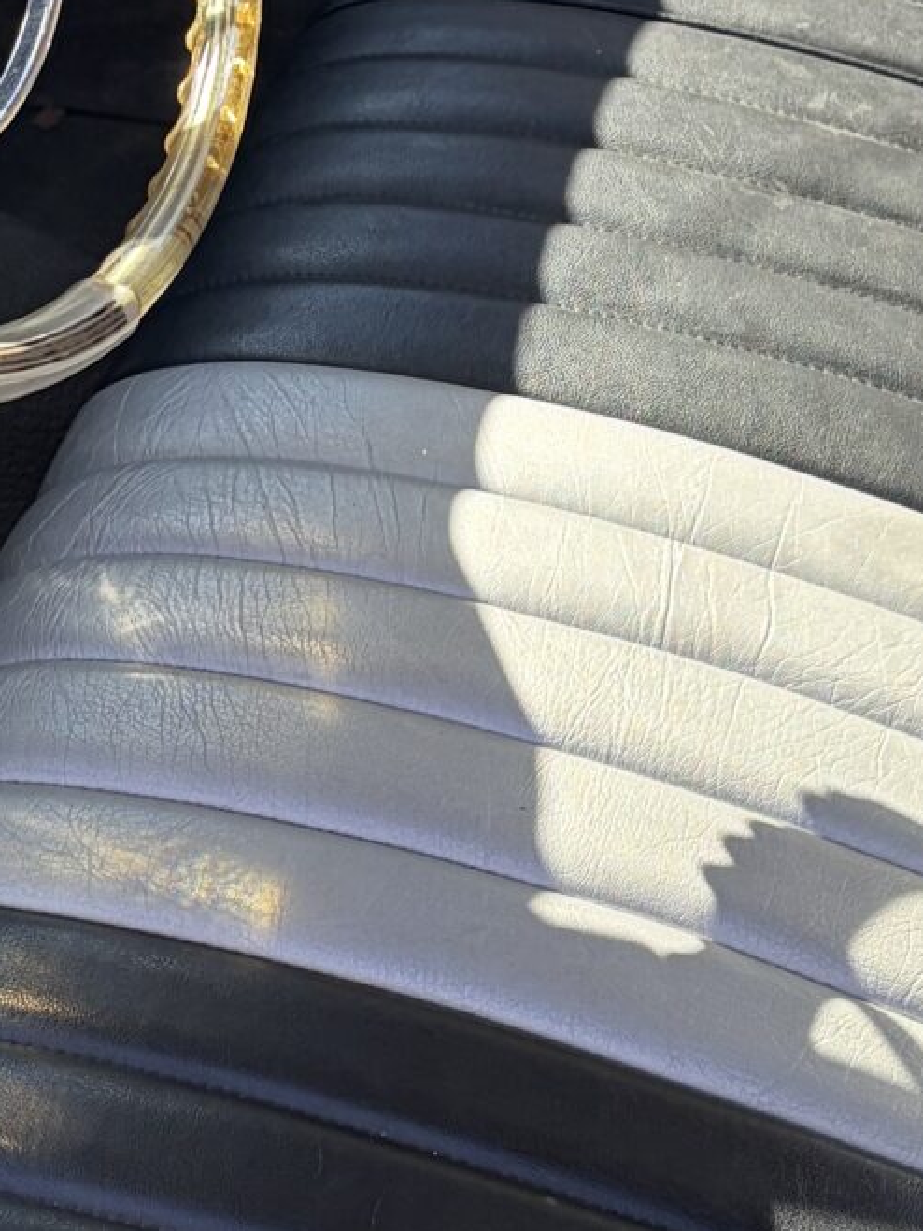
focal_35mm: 101
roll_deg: +5.0
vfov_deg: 19.4
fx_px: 3592
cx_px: 293
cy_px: 372
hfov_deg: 14.6
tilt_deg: -32.1
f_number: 1.6
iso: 64
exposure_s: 1/435
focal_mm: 5.96
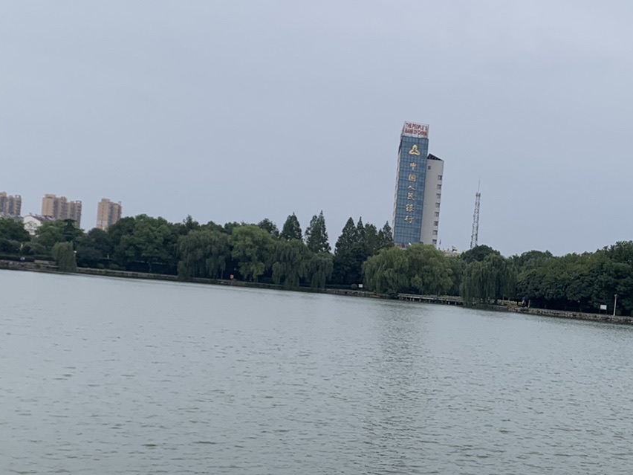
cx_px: 429
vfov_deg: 24.0
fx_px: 1115
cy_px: 296
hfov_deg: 31.4
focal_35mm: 61
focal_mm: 4.25
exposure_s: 1/945
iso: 25
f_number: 1.8
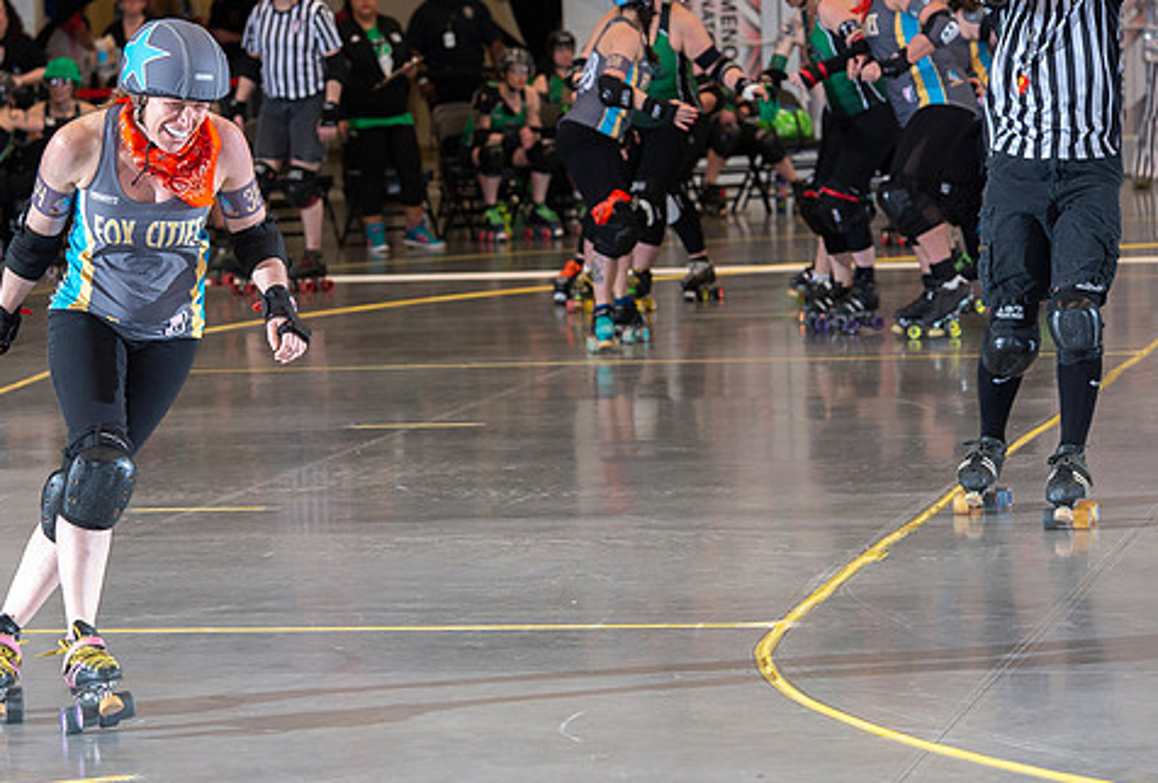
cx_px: 381
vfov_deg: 7.8
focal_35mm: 177
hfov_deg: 11.5
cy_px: 362
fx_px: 5719
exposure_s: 1/160
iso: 640
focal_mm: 130
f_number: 5.6
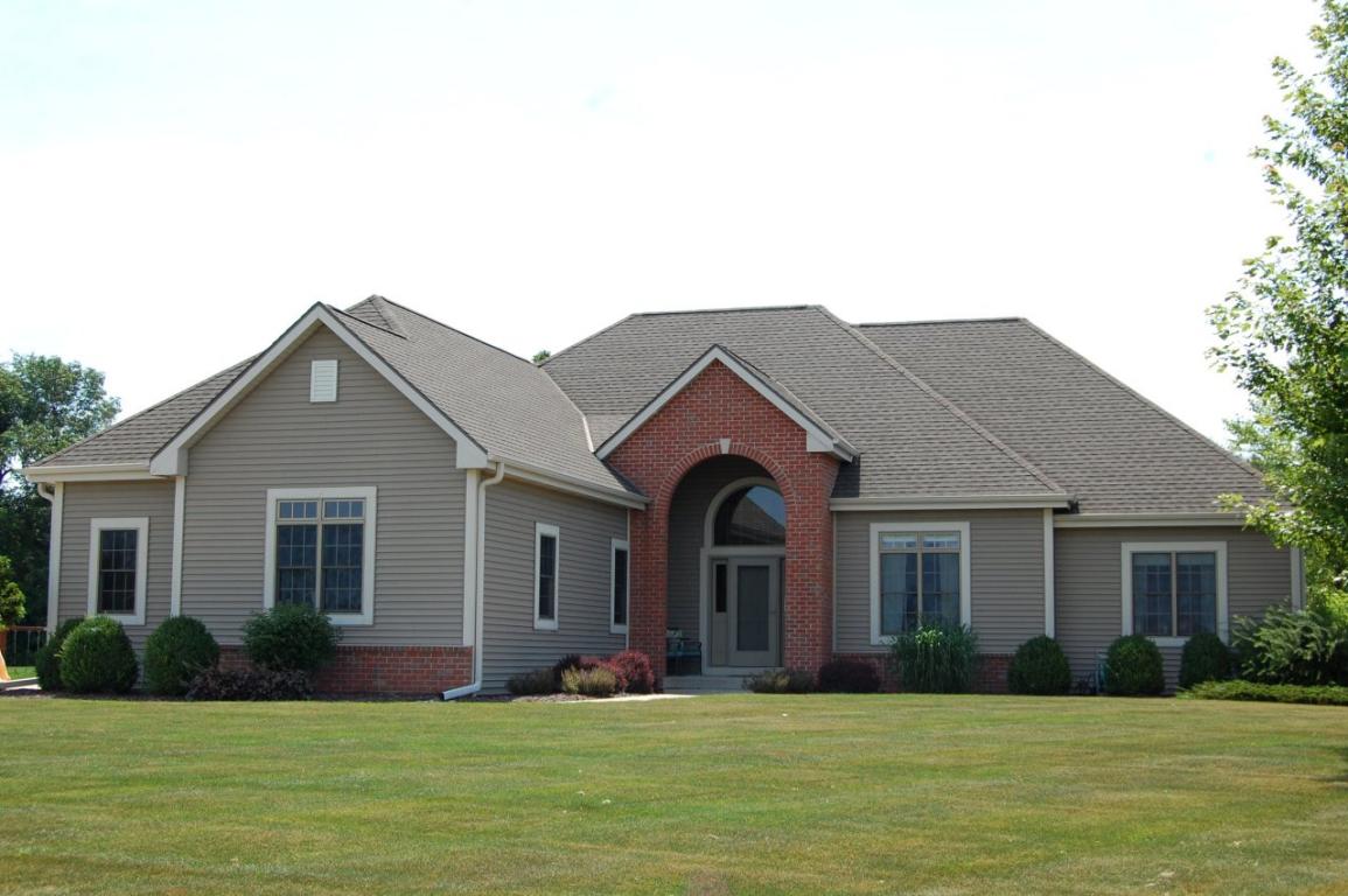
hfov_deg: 41.1
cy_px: 448
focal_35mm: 48
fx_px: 1796
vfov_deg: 28.0
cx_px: 674
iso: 400
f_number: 10
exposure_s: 1/400
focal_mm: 32
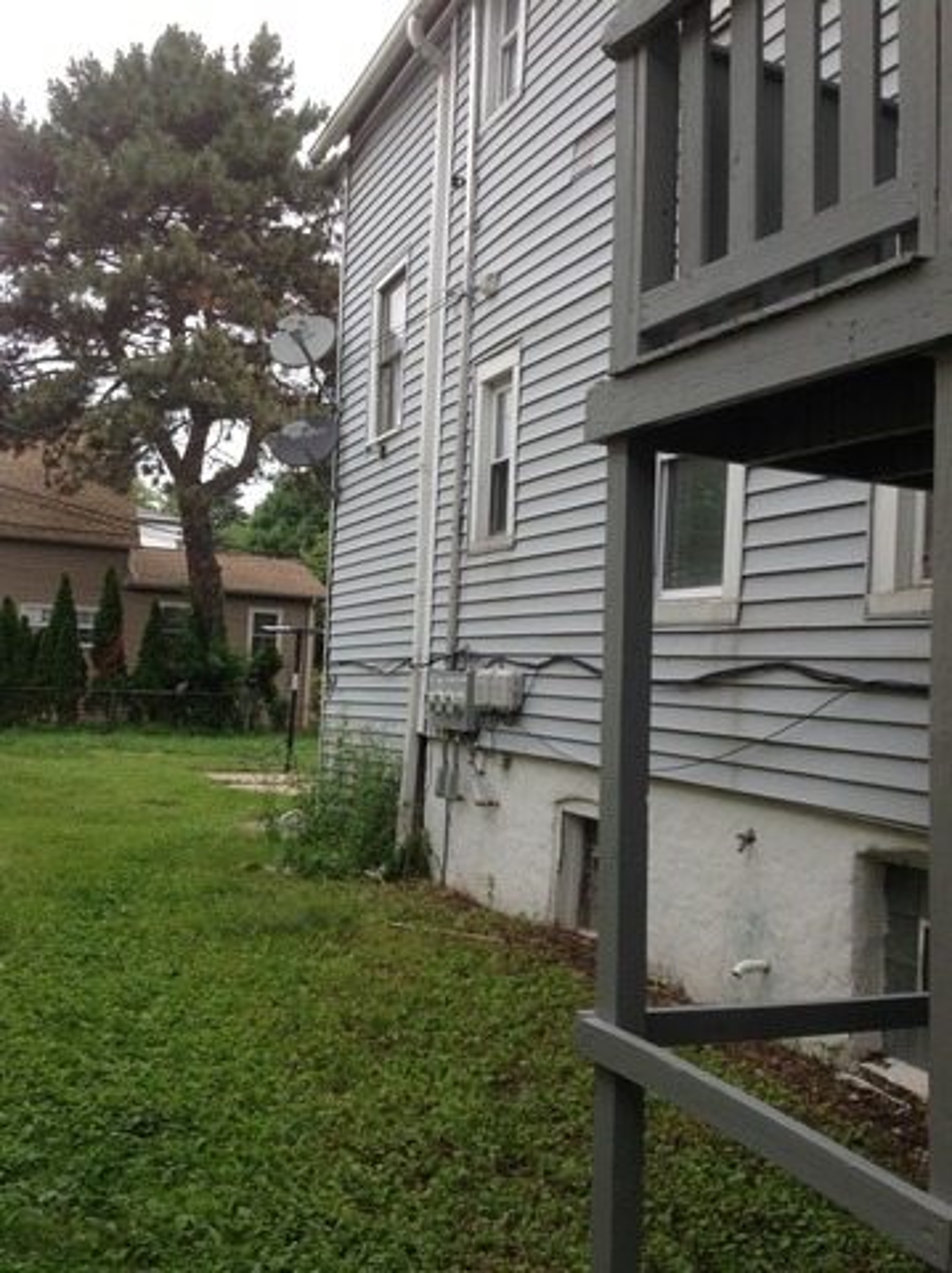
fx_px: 1286
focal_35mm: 35
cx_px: 476
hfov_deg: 40.6
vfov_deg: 52.7
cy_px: 636
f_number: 2.4
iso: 50
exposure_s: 1/581
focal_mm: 4.28
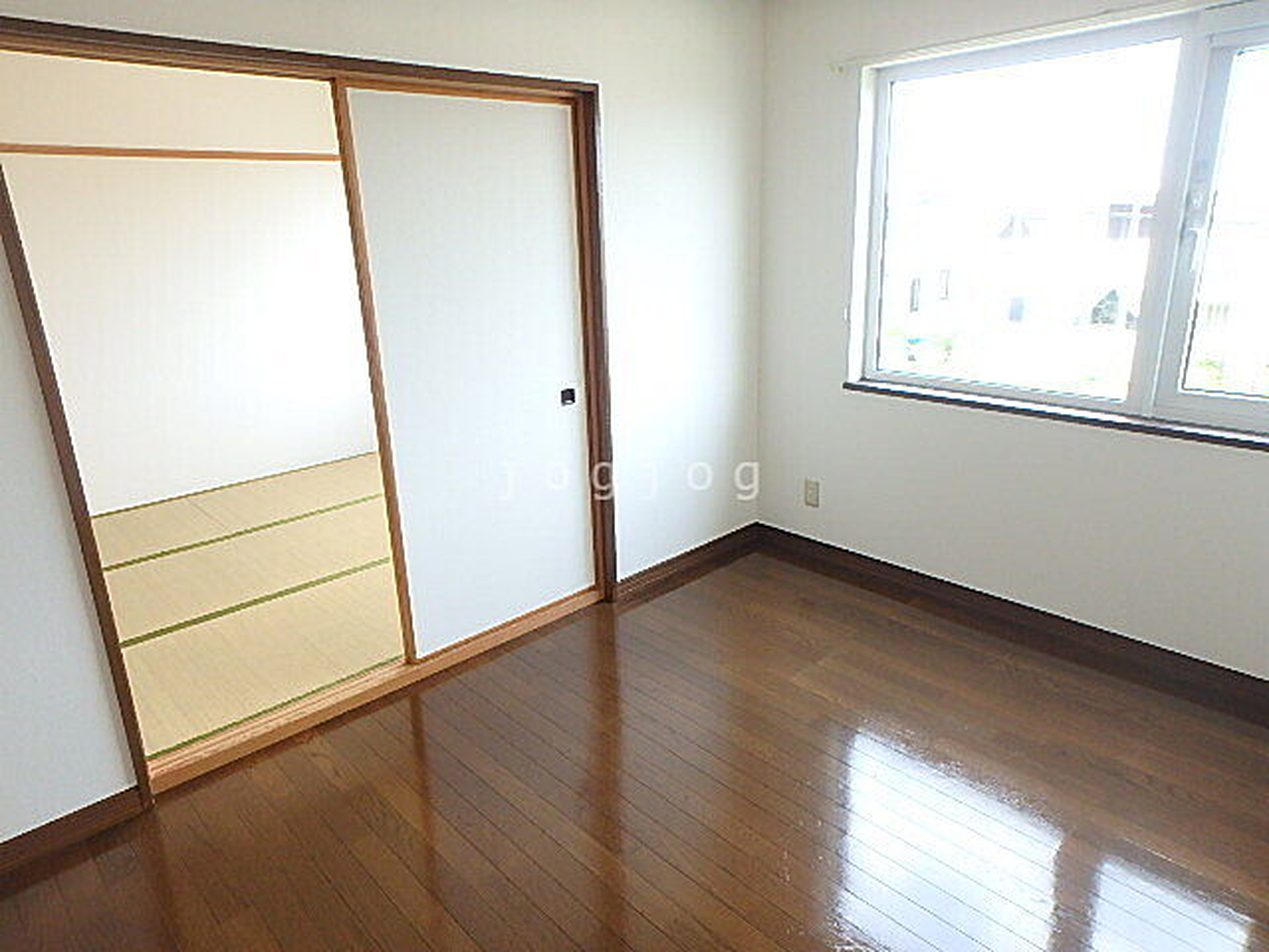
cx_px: 634
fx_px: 770
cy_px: 476
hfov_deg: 79.0
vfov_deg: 63.4
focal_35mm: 21
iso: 200
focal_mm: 3.7
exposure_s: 1/60
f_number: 3.5
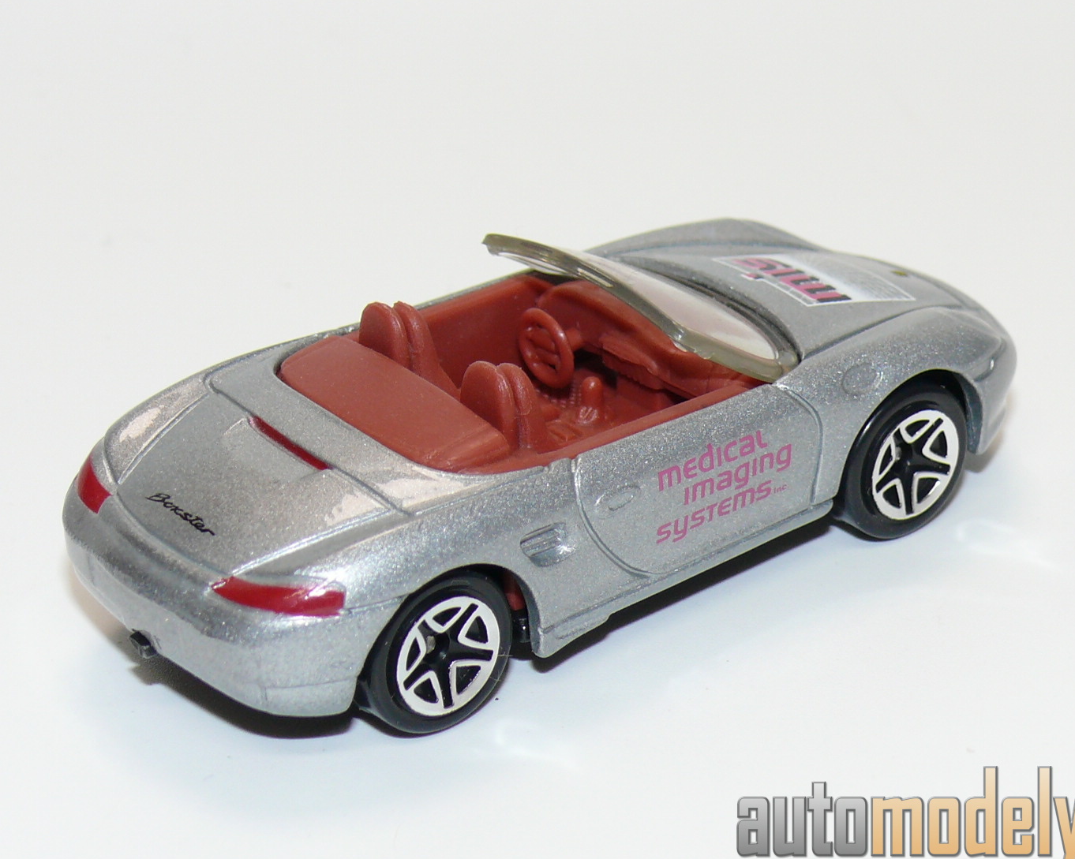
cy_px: 413
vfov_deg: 13.2
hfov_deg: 16.4
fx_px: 3722
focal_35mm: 117
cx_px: 555
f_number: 4
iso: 100
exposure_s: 1/30
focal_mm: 13.3
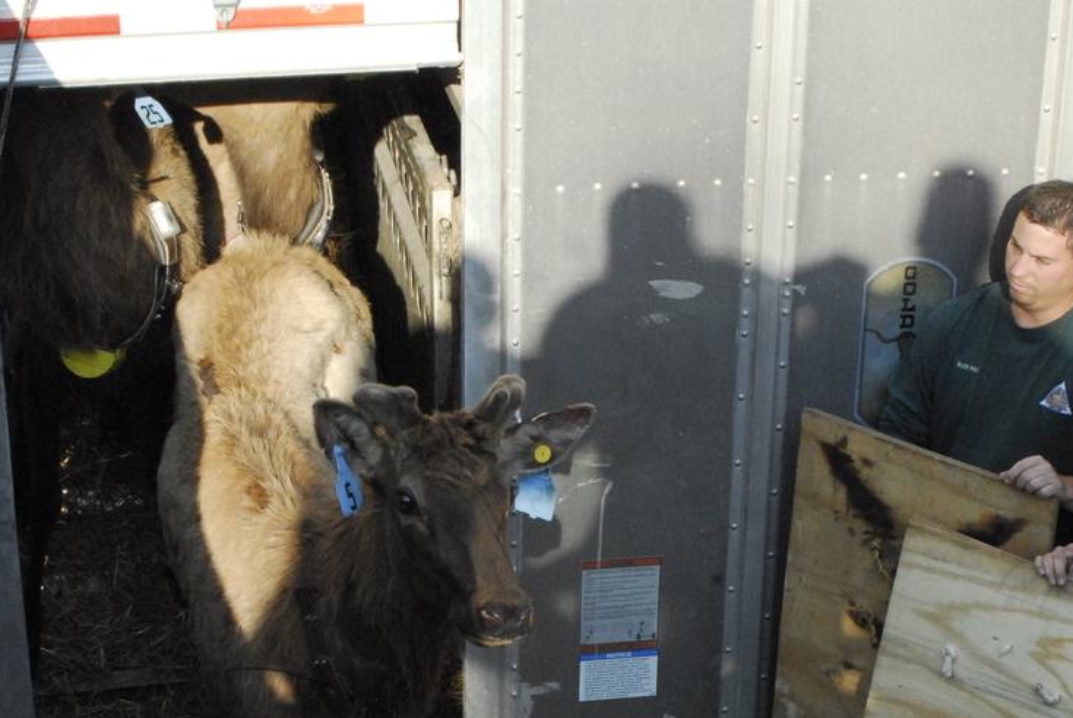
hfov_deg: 23.6
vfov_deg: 15.9
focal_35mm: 86
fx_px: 2560
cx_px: 645
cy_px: 532
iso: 1600
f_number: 18
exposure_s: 1/200
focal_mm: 35
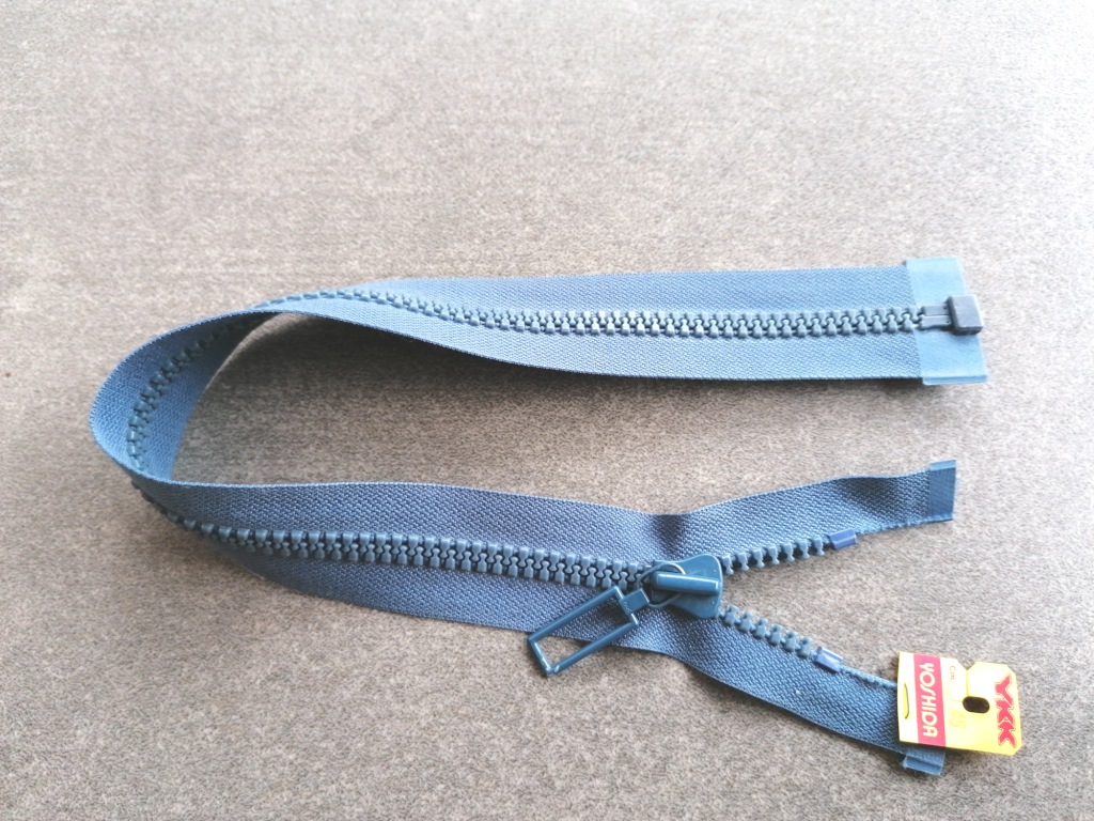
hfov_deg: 65.3
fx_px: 853
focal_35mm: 27
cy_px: 410
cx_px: 547
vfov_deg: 51.4
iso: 80
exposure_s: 1/120
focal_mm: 4.75
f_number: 1.8
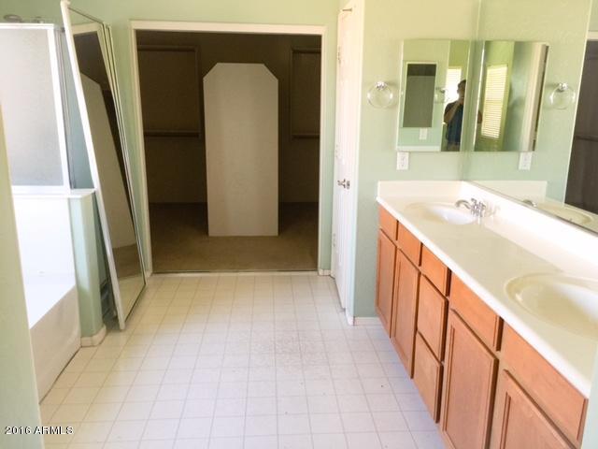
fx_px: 501
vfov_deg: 48.2
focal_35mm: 29
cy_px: 224
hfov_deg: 61.7
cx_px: 299
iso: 40
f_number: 2.2
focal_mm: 4.15
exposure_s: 1/30
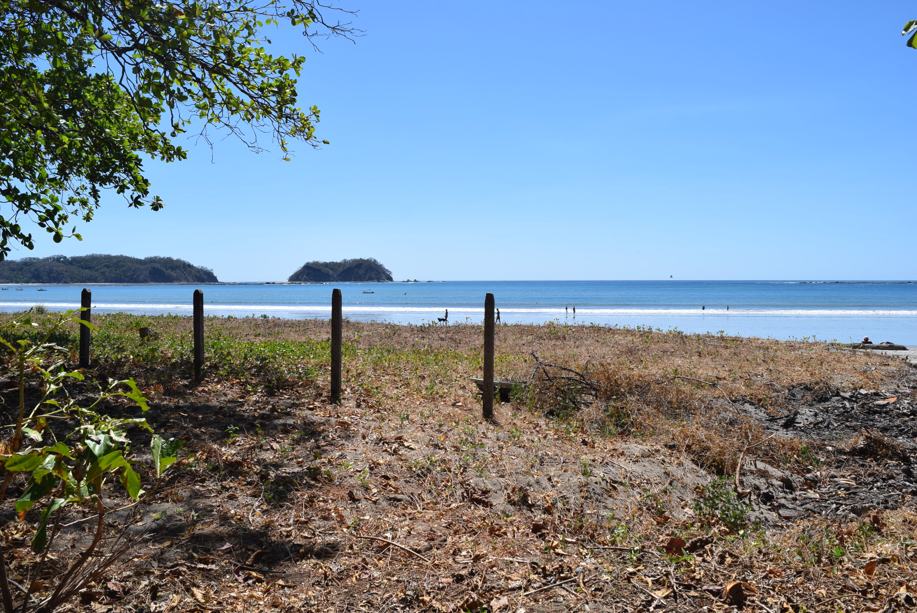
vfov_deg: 48.0
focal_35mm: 27
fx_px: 688
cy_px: 306
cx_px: 458
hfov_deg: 67.3
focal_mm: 18
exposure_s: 1/400
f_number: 10
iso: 200
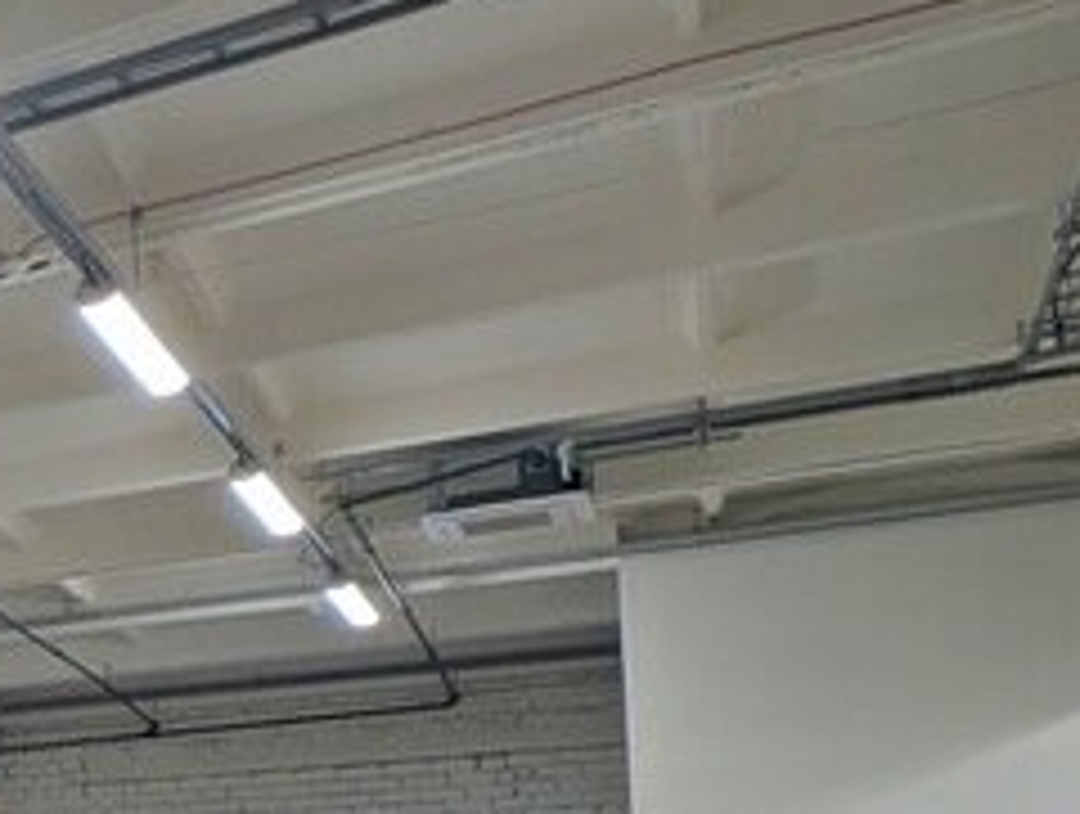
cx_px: -1080
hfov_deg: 19.5
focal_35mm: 51
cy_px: 913
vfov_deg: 26.3
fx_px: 1594
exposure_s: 1/99.9
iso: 39
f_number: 1.95
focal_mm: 2.23
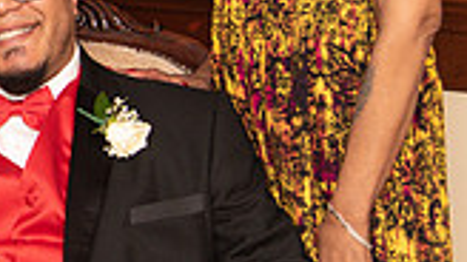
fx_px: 1831
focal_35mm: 148
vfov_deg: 8.1
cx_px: -219
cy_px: -41
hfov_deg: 13.7
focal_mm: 40
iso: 800
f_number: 4
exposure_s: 1/200
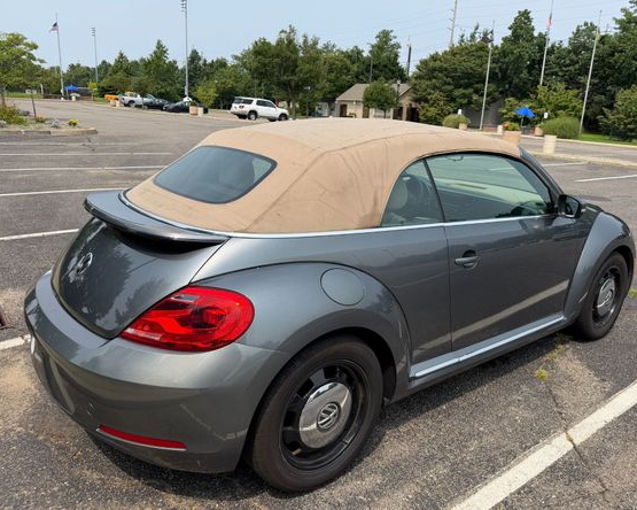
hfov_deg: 64.0
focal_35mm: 27
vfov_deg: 53.2
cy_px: 248
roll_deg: -3.5
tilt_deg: -14.3
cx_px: 344
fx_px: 509
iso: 80
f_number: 1.78
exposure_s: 1/3953
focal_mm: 6.76
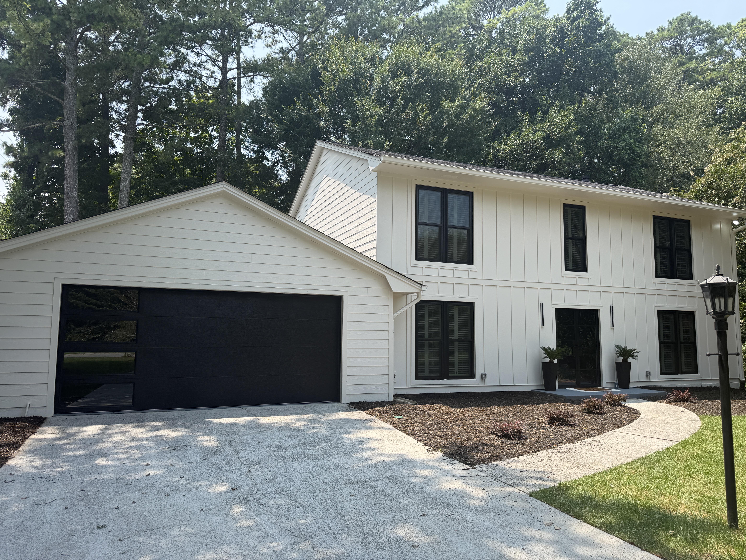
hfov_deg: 71.6
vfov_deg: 56.8
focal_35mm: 24
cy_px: 280
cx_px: 373
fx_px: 517
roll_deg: +0.1
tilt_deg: +6.9
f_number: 1.78
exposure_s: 1/2000
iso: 80
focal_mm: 6.76
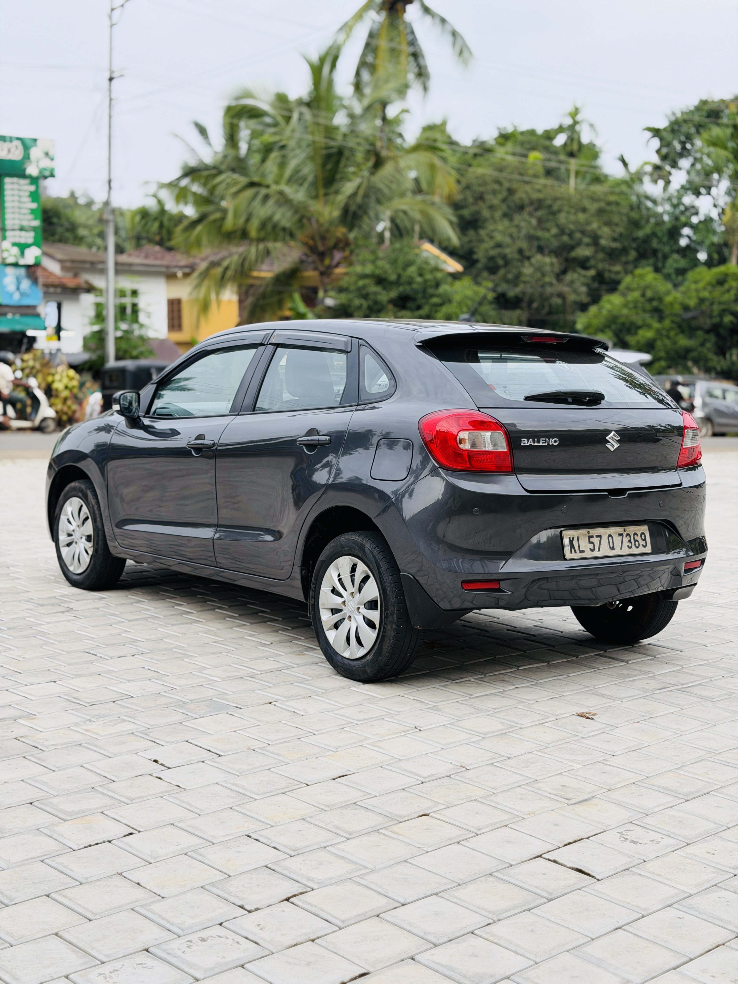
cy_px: 492
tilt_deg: -5.6
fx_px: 1364
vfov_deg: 39.7
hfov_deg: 30.3
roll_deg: +0.0
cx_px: 369
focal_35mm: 48
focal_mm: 6.76
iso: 64
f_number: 1.78
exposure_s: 1/636
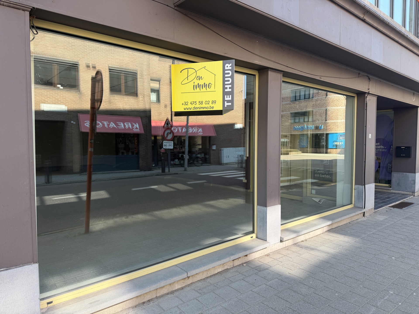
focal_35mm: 24
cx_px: 210
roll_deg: -0.1
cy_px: 157
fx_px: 291
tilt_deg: -4.5
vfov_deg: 56.8
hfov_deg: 71.6
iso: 80
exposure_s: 1/403
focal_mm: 6.76
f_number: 1.78
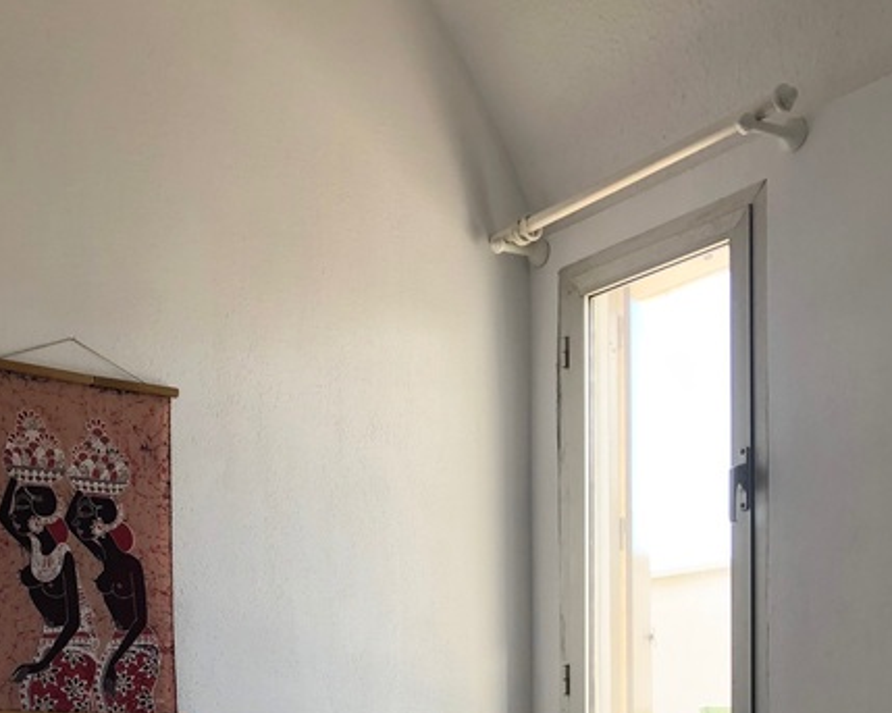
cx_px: 341
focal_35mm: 51
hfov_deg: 36.5
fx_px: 1346
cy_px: 811
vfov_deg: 26.9
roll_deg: +1.7
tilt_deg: -0.9
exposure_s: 1/120
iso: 32
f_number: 1.8
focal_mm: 3.99
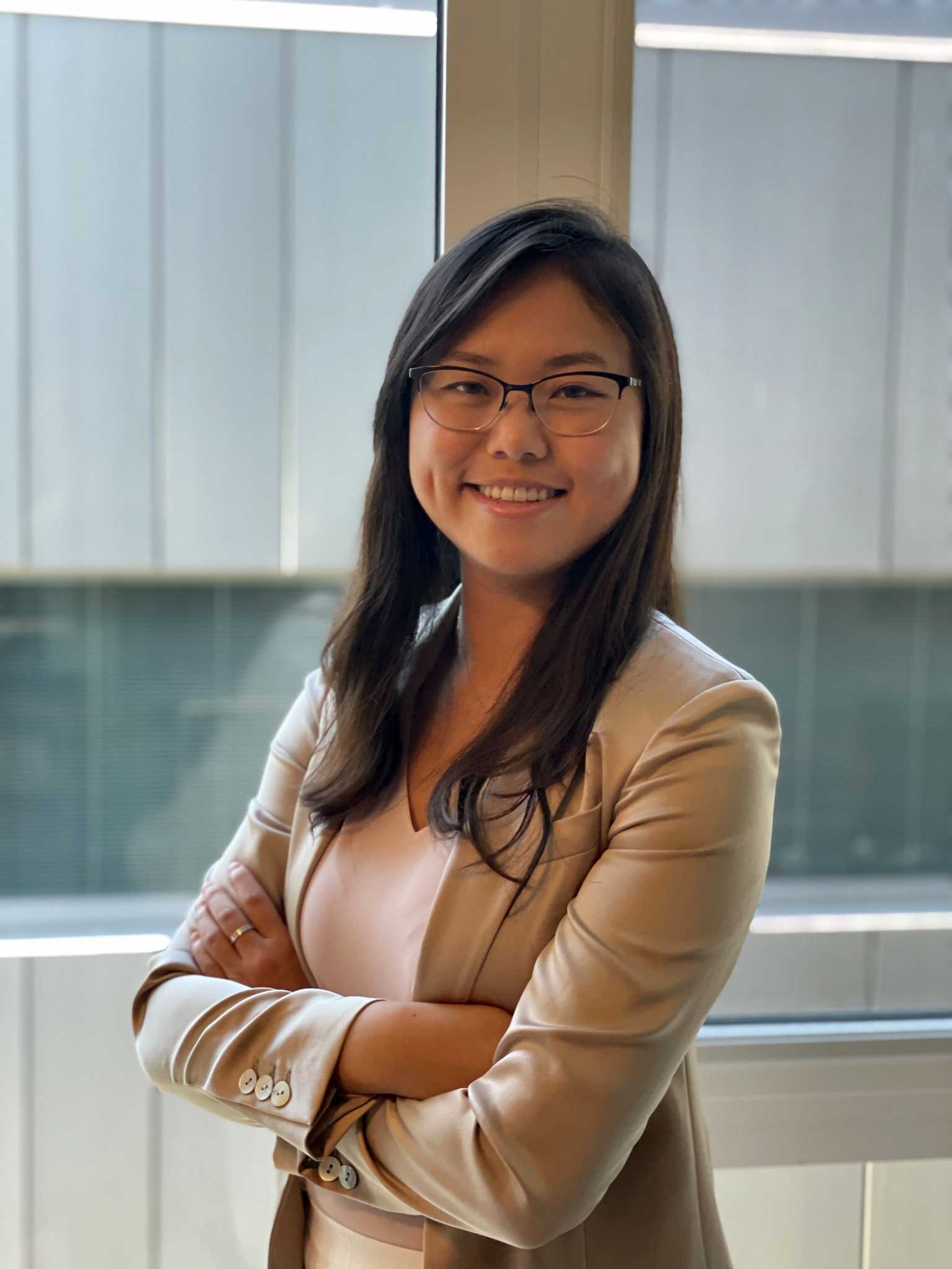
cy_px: 634
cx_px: 476
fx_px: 1907
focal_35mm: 52
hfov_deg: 28.0
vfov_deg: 36.8
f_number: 2
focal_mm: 6
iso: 125
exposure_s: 1/40
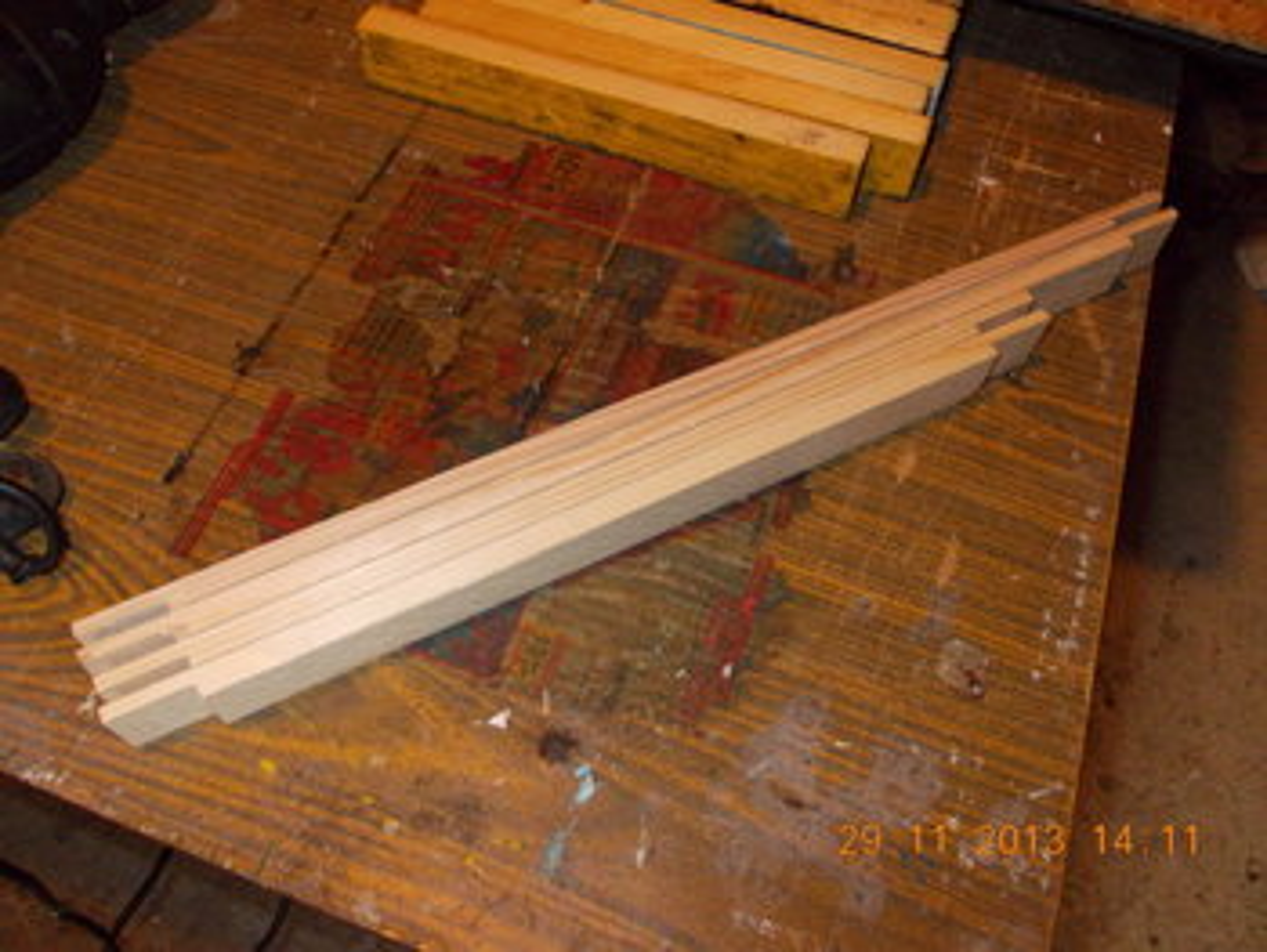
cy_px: 476
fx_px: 1026
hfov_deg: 63.4
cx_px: 634
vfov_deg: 49.8
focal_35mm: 28
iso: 200
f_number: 2.7
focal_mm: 4
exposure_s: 1/25
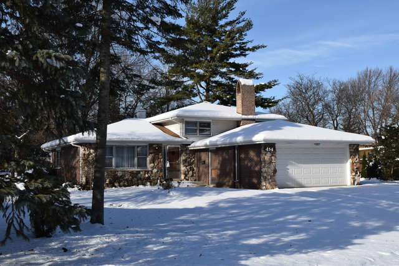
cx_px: 200
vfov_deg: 29.9
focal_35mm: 45
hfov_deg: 43.6
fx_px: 499
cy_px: 133
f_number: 10
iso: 200
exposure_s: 1/400
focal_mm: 30
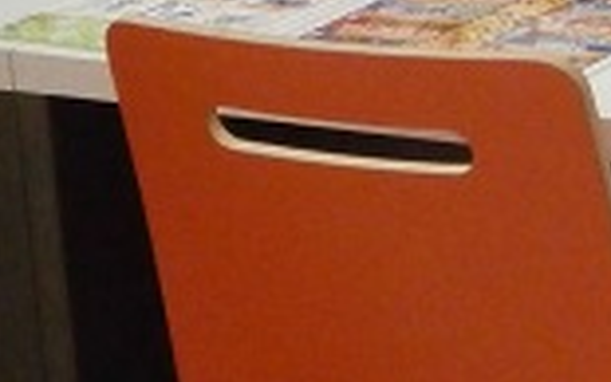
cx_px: 962
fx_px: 3432
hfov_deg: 9.8
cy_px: -429
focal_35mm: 206
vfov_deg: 6.2
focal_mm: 8.3
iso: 800
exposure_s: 1/125
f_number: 3.4
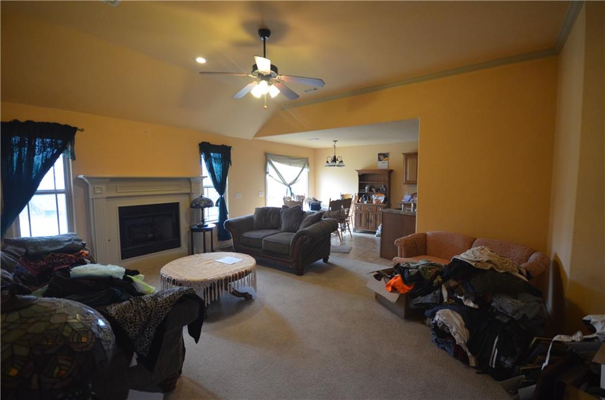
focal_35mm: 15
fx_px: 251
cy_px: 200
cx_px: 302
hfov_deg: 100.5
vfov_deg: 77.0
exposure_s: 1/30
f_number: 4
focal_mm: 10
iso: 900
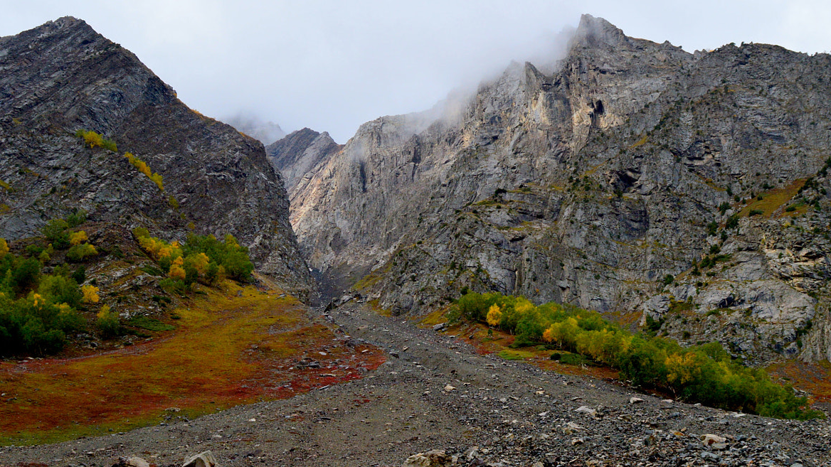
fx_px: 947
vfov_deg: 27.7
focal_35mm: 43
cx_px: 401
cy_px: 230
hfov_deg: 47.3
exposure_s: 1/400
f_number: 11
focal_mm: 20
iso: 400
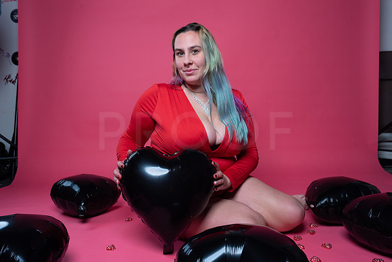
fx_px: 381
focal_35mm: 35
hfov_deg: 54.4
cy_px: 131
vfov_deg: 37.9
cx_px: 196
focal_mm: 35
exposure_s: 1/160
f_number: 8
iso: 100
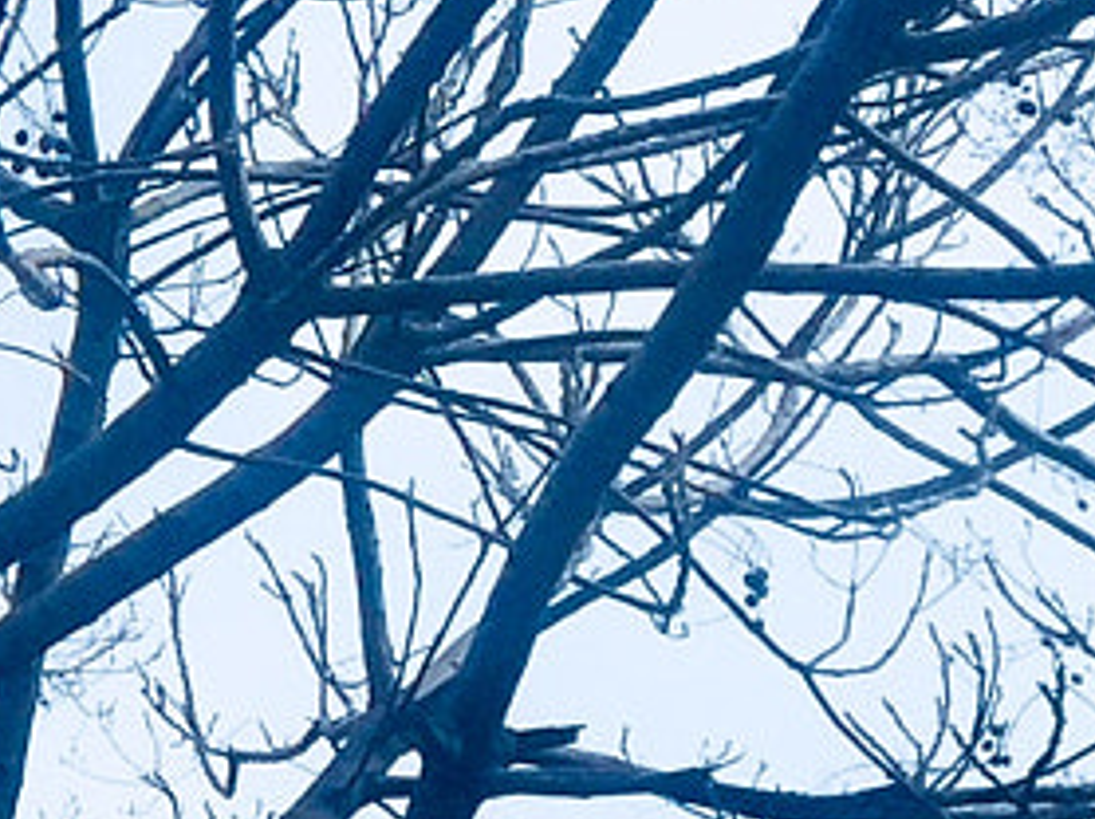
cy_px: 98
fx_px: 5278
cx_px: -1264
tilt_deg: +36.6
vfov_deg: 8.8
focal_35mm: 167
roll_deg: -1.5
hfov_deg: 10.6
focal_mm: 4.15
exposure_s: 1/2083
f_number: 2.2
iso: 32
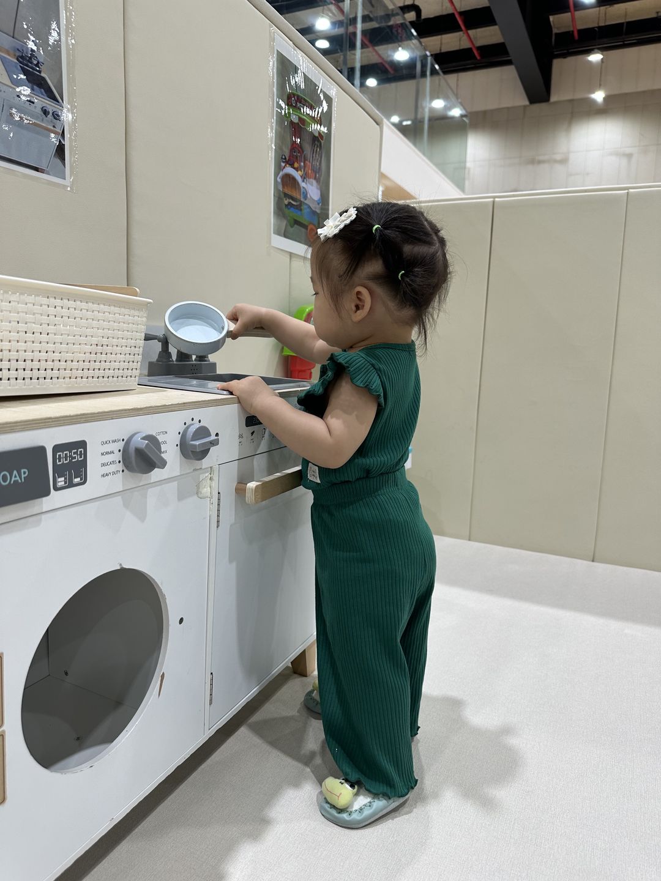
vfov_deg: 71.6
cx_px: 330
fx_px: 611
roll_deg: -1.7
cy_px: 440
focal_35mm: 24
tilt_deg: -7.9
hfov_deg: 56.8
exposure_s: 1/120
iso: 100
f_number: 1.78
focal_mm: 6.86
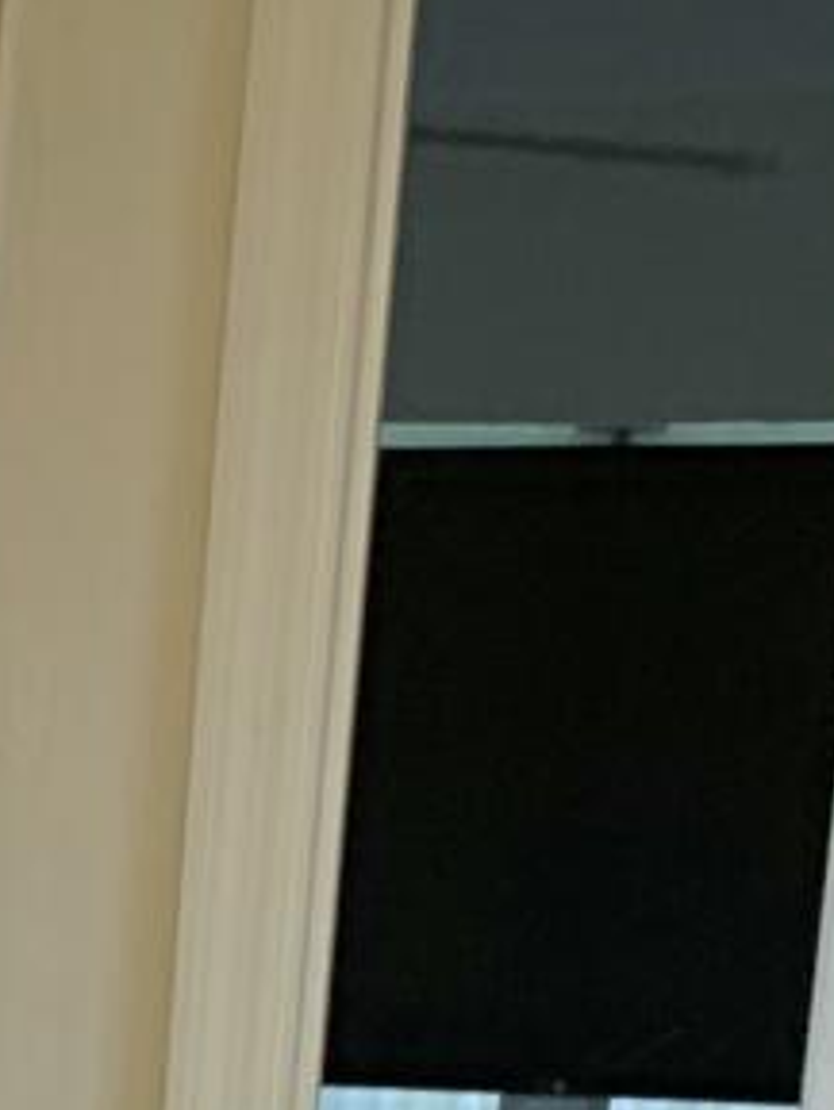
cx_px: -1949
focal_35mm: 180
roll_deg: -0.4
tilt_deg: -11.7
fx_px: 5778
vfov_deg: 10.1
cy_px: 2232
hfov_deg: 7.1
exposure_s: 1/60
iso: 64
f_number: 1.8
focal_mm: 4.25
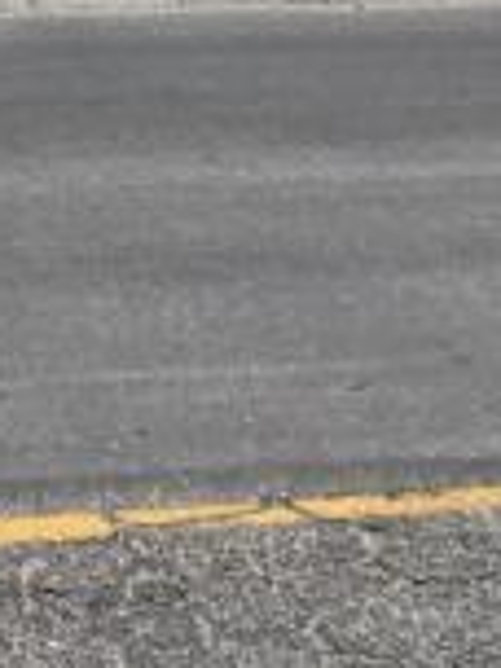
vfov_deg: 11.7
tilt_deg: +0.8
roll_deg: -1.1
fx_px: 2953
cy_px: -615
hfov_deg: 9.3
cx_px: -374
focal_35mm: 153
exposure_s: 1/2024
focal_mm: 4.15
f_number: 2.2
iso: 25
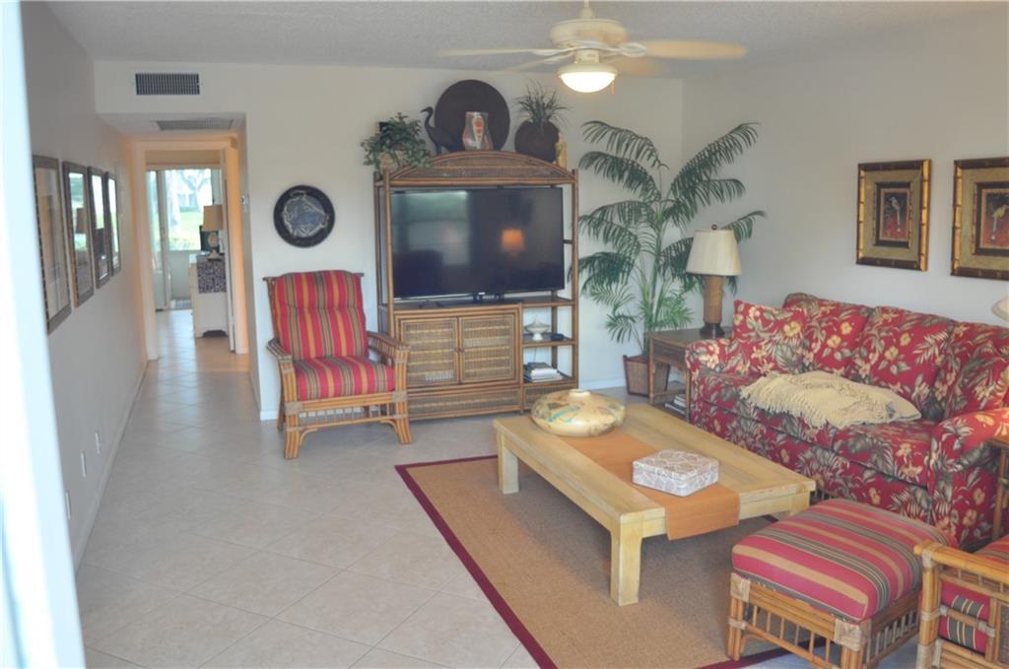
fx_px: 839
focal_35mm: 30
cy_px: 334
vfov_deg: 43.5
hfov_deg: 62.0
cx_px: 504
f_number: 4
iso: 800
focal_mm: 20
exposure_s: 1/60
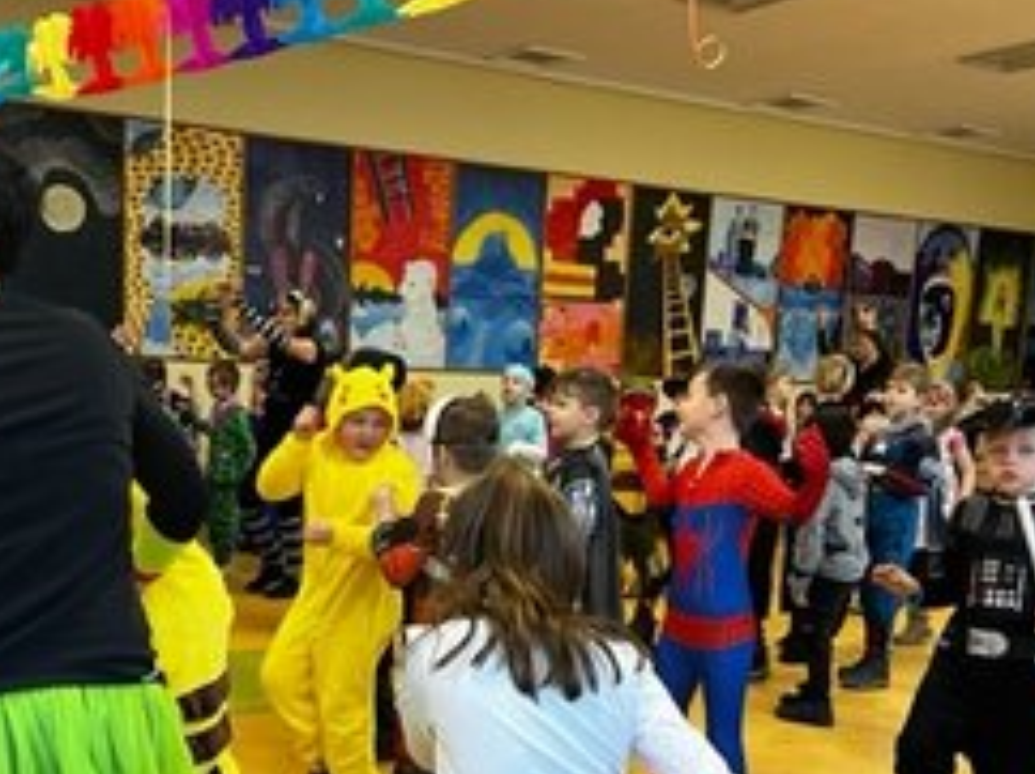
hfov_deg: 43.5
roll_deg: -2.8
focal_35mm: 43
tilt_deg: -11.2
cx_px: 381
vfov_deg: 32.7
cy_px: 607
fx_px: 1284
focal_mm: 5.1
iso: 250
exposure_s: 1/50
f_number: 1.6
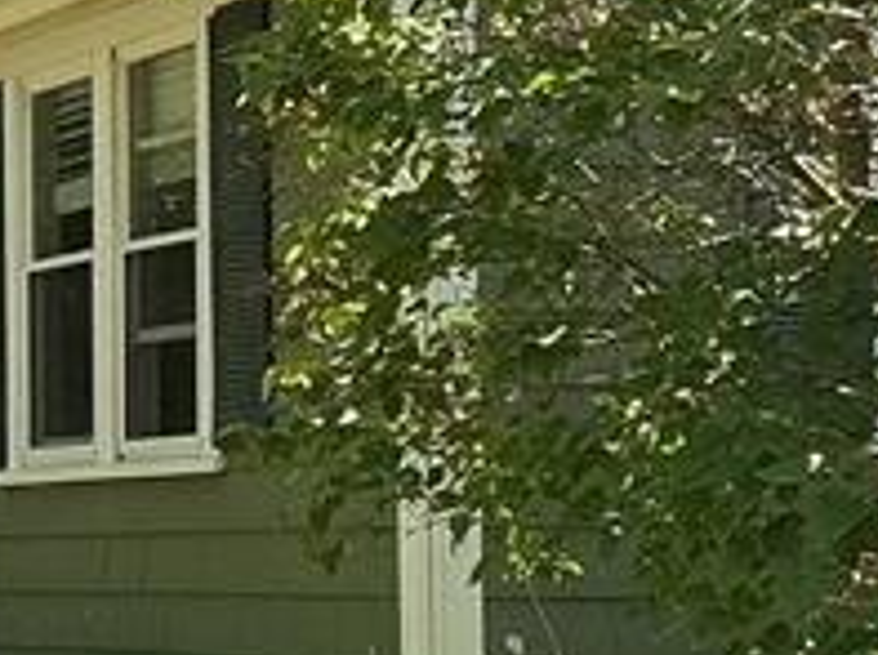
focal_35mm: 151
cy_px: 361
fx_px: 3823
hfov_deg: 12.7
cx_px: -272
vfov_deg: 9.8
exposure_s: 1/442
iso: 25
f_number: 1.8
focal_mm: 3
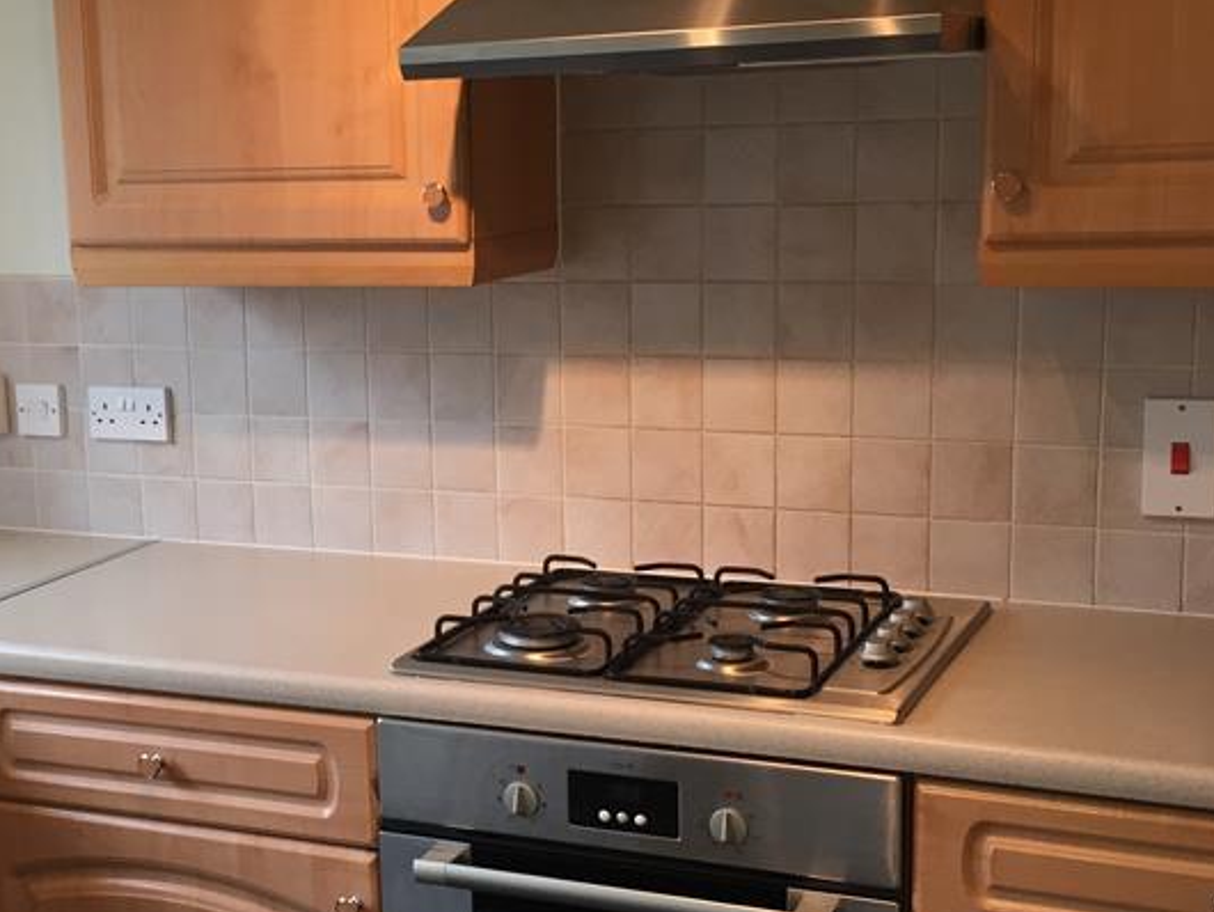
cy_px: 506
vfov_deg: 26.1
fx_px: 1965
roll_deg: +1.0
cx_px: 383
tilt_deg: -10.7
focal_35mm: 56
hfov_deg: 34.0
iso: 32
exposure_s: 1/33
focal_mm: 4.15
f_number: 2.2
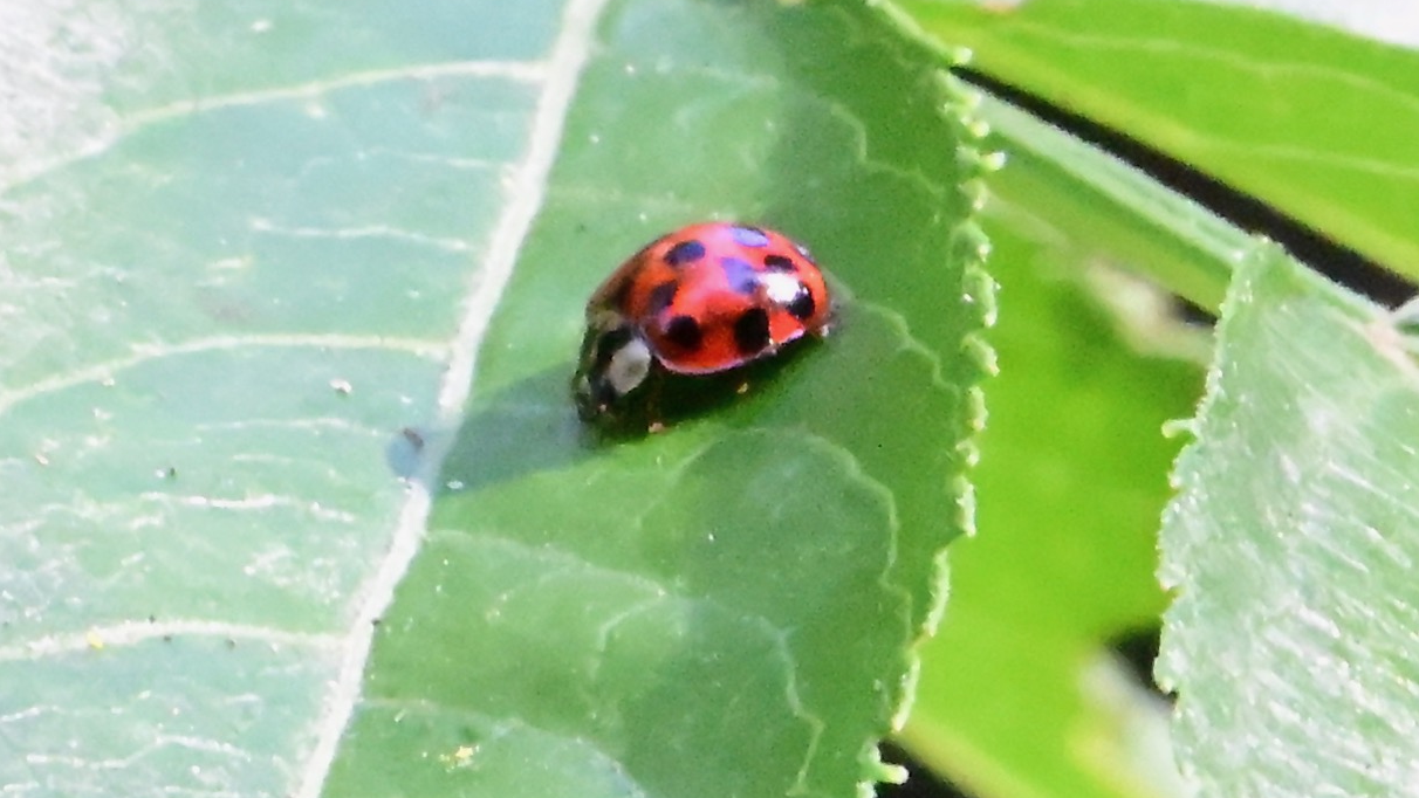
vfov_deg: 2.9
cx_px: 709
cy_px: 386
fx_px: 15804
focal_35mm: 420
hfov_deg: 5.1
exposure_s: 1/250
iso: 25600
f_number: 22
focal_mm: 400
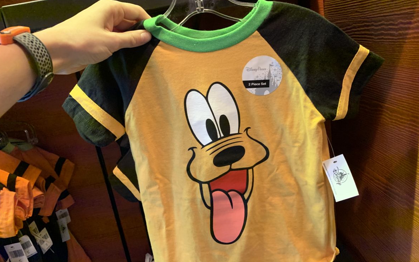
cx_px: 210
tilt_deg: -18.0
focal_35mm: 28
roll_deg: +9.5
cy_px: 138
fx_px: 320
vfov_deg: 44.5
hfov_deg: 66.5
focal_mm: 4.25
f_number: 1.8
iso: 400
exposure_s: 1/40
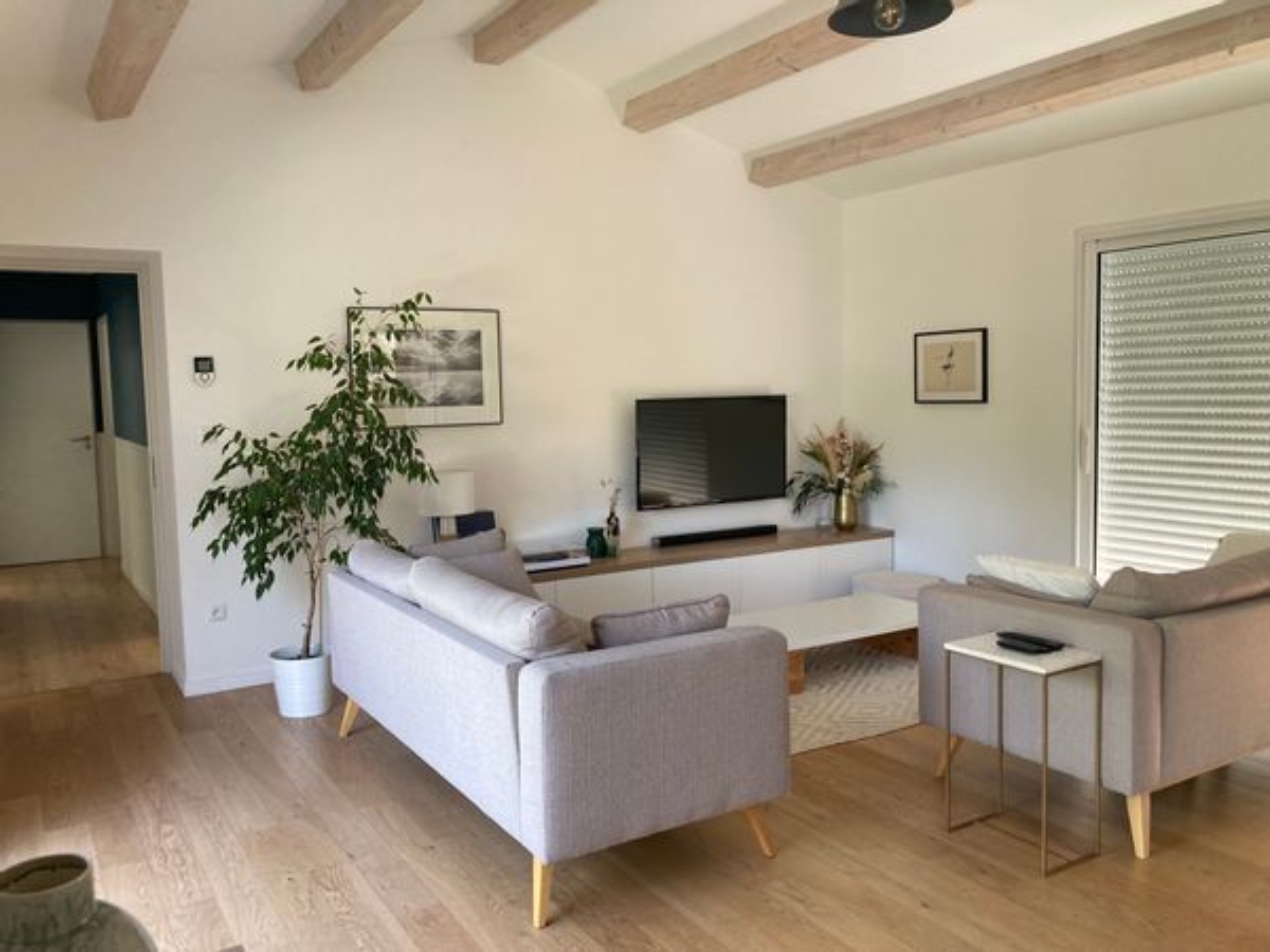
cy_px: 476
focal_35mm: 28
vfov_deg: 49.7
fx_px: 1027
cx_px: 635
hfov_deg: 63.4
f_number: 1.8
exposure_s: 1/84
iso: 80
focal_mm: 3.99
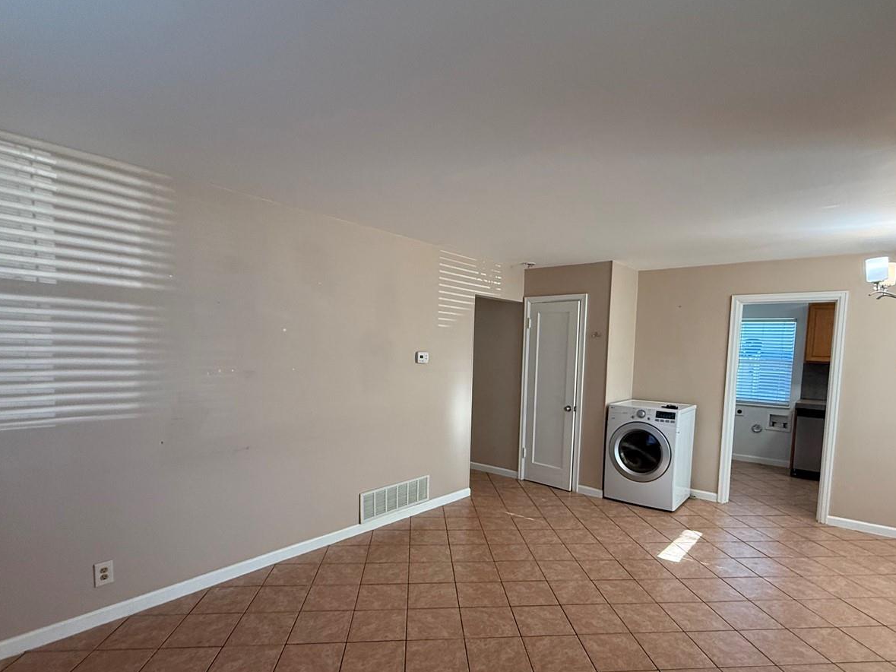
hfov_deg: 84.6
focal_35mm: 19
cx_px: 469
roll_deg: -1.5
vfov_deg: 68.2
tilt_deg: -4.8
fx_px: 492
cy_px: 390
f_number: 2.2
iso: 250
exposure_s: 1/120
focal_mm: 2.22
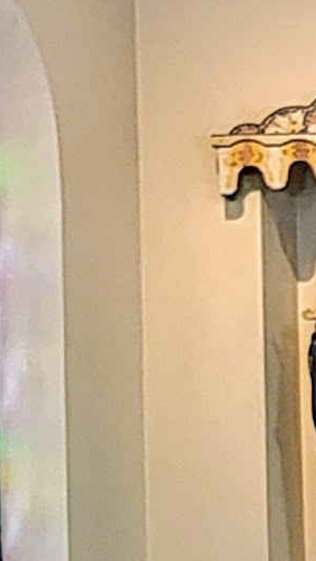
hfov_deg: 5.2
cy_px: 708
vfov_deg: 10.8
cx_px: 1418
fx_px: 2918
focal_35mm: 196
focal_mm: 5.56
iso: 469
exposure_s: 1/60
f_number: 1.8
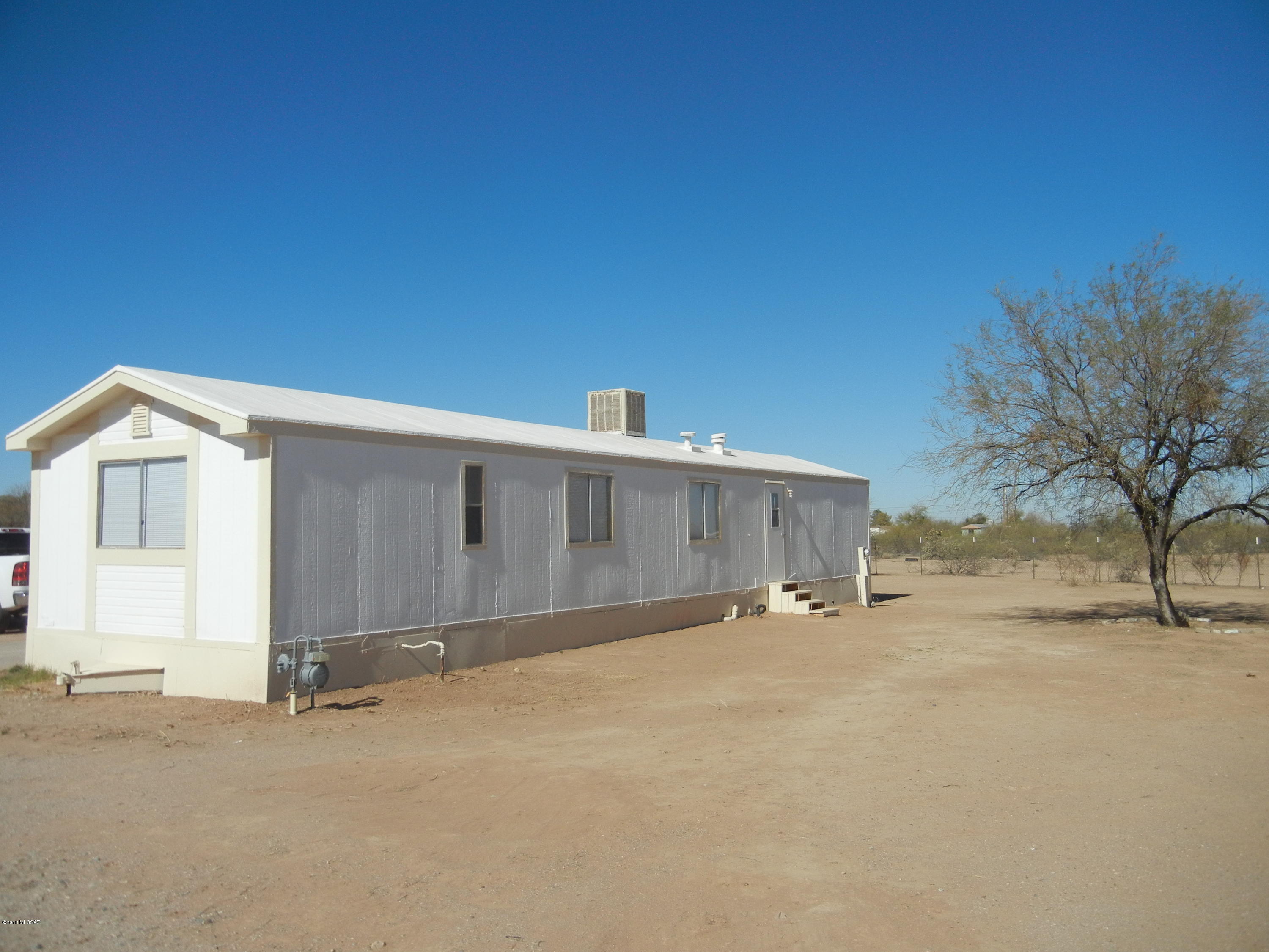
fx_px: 1100
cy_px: 476
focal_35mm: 30
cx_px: 634
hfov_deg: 60.0
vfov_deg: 46.8
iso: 160
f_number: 7
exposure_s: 1/840
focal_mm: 5.4
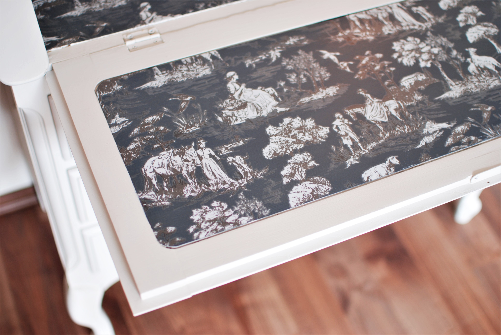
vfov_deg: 25.8
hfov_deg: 37.8
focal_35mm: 52
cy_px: 168
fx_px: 731
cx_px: 250
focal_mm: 35
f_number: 1.8
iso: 100
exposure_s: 1/10
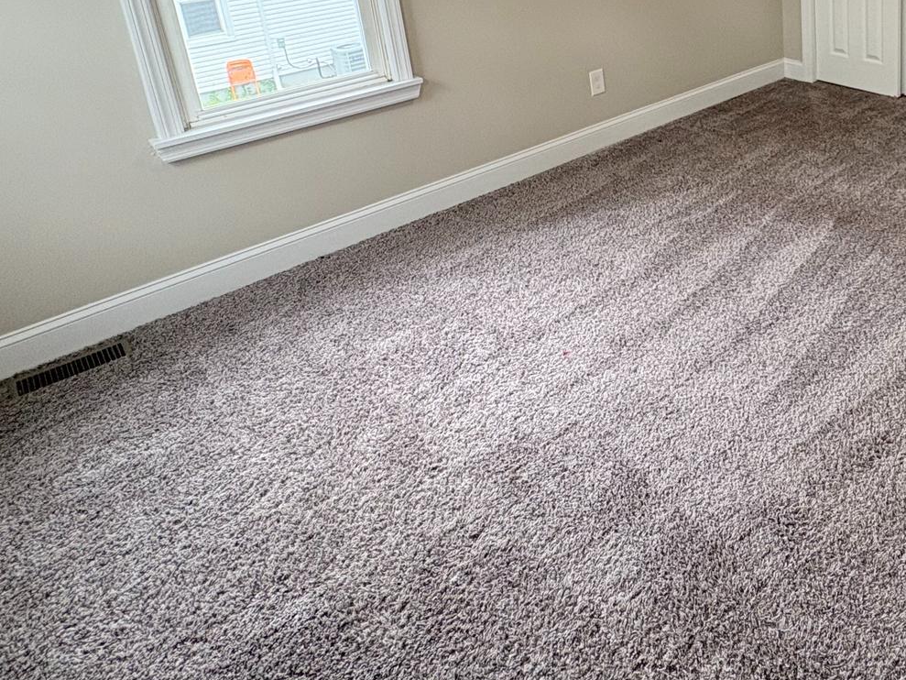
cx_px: 777
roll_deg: +2.5
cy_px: 57
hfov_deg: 55.3
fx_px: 759
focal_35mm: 29
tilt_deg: -16.4
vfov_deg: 43.7
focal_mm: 2.22
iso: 200
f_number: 2.2
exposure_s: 1/99
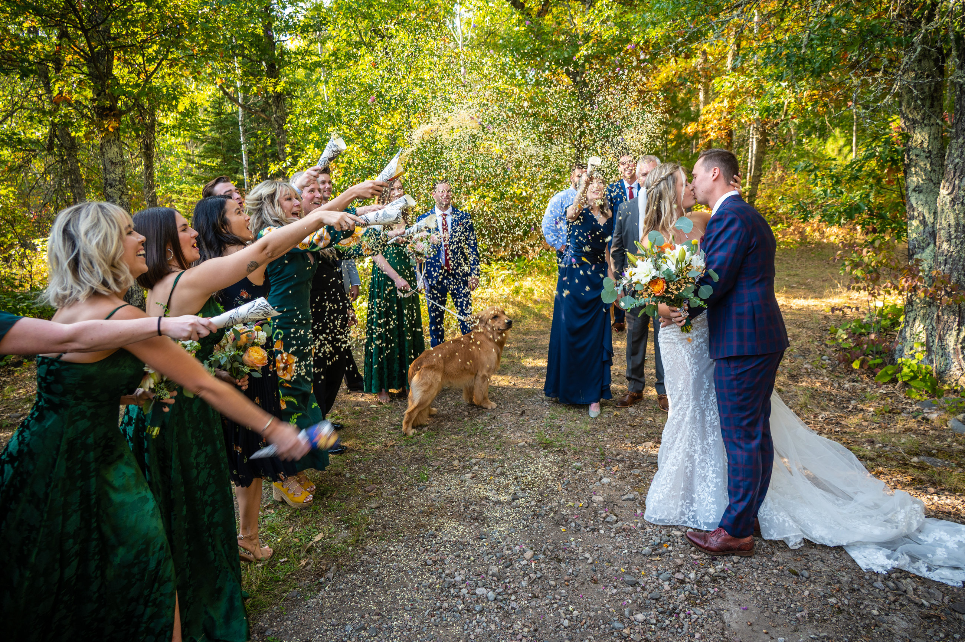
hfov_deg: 73.8
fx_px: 643
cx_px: 482
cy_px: 321
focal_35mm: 24
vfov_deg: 53.1
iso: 500
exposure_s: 1/250
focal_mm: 24
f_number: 4
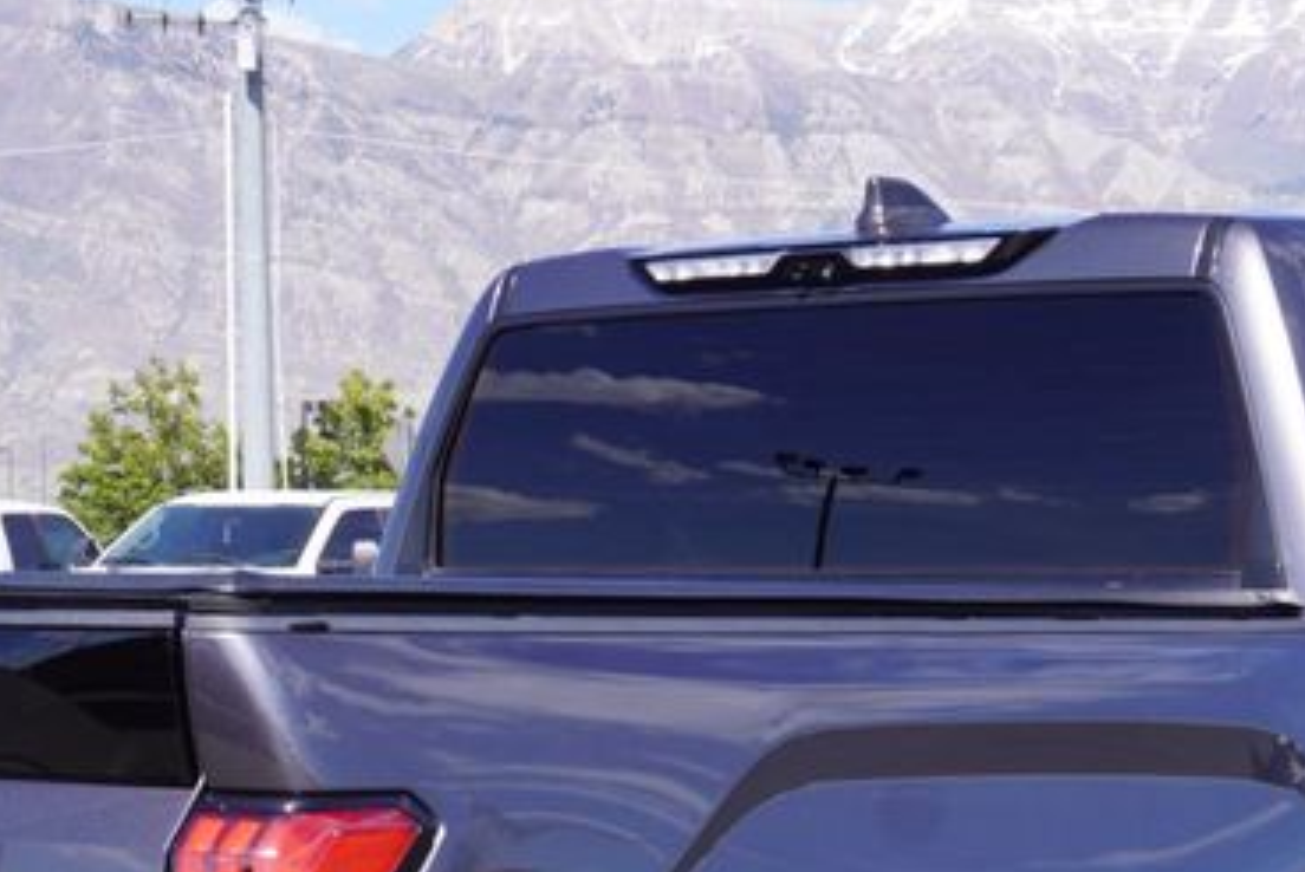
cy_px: 1152
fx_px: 3787
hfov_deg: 19.5
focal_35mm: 104
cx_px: 759
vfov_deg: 12.7
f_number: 9
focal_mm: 25
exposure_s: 1/125
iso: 100
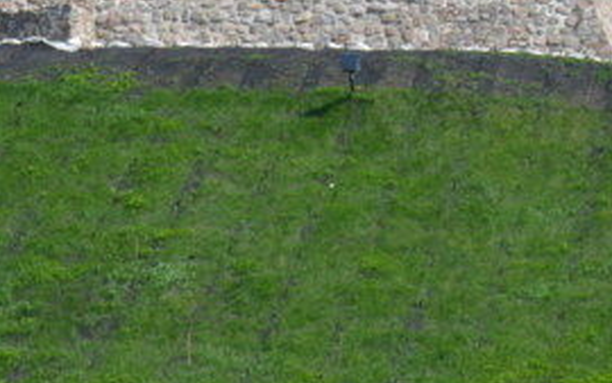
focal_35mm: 377
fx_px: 6289
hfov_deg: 5.6
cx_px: 360
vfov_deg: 3.5
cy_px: -339
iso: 100
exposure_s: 1/250
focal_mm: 65
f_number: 8
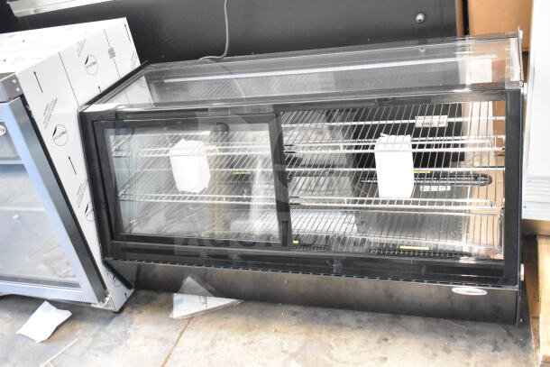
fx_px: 550
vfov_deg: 36.9
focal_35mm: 36
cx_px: 275
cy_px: 184
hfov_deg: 53.1
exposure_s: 1/40
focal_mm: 24
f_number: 3.8
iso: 9000
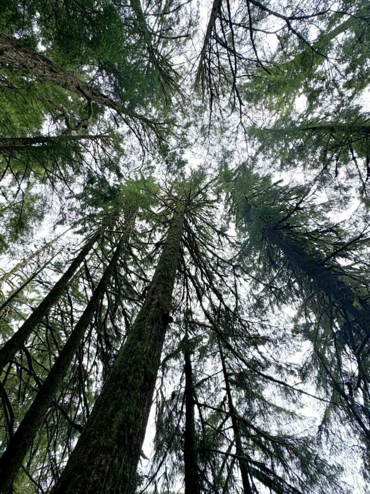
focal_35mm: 14
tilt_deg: +57.4
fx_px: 200
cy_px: 247
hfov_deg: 85.7
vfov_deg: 102.1
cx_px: 185
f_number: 2.2
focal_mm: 2.22
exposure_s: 1/171
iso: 40
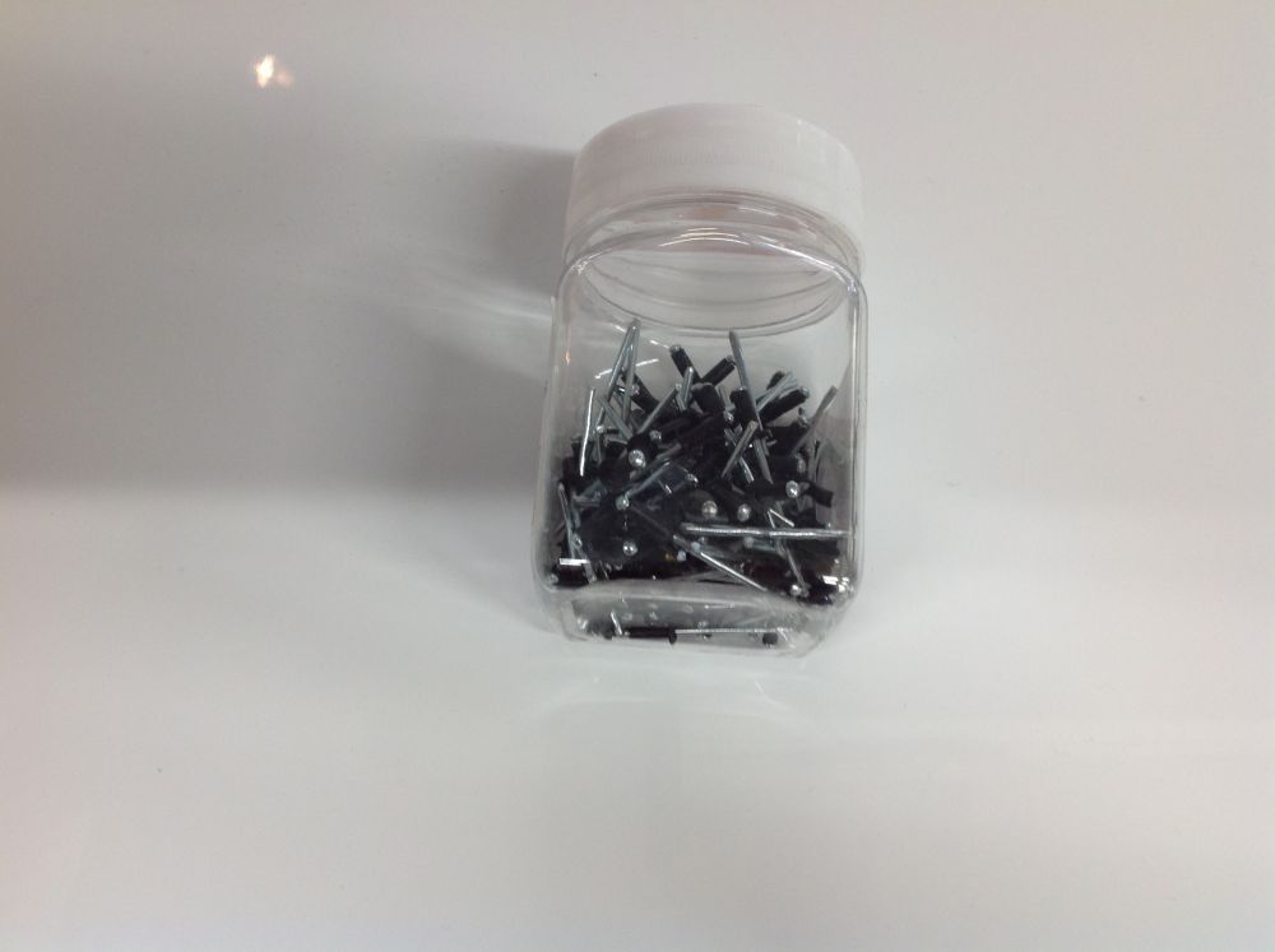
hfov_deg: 52.7
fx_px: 1287
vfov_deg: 40.6
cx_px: 638
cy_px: 476
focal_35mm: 35
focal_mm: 4.28
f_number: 2.4
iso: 64
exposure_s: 1/25
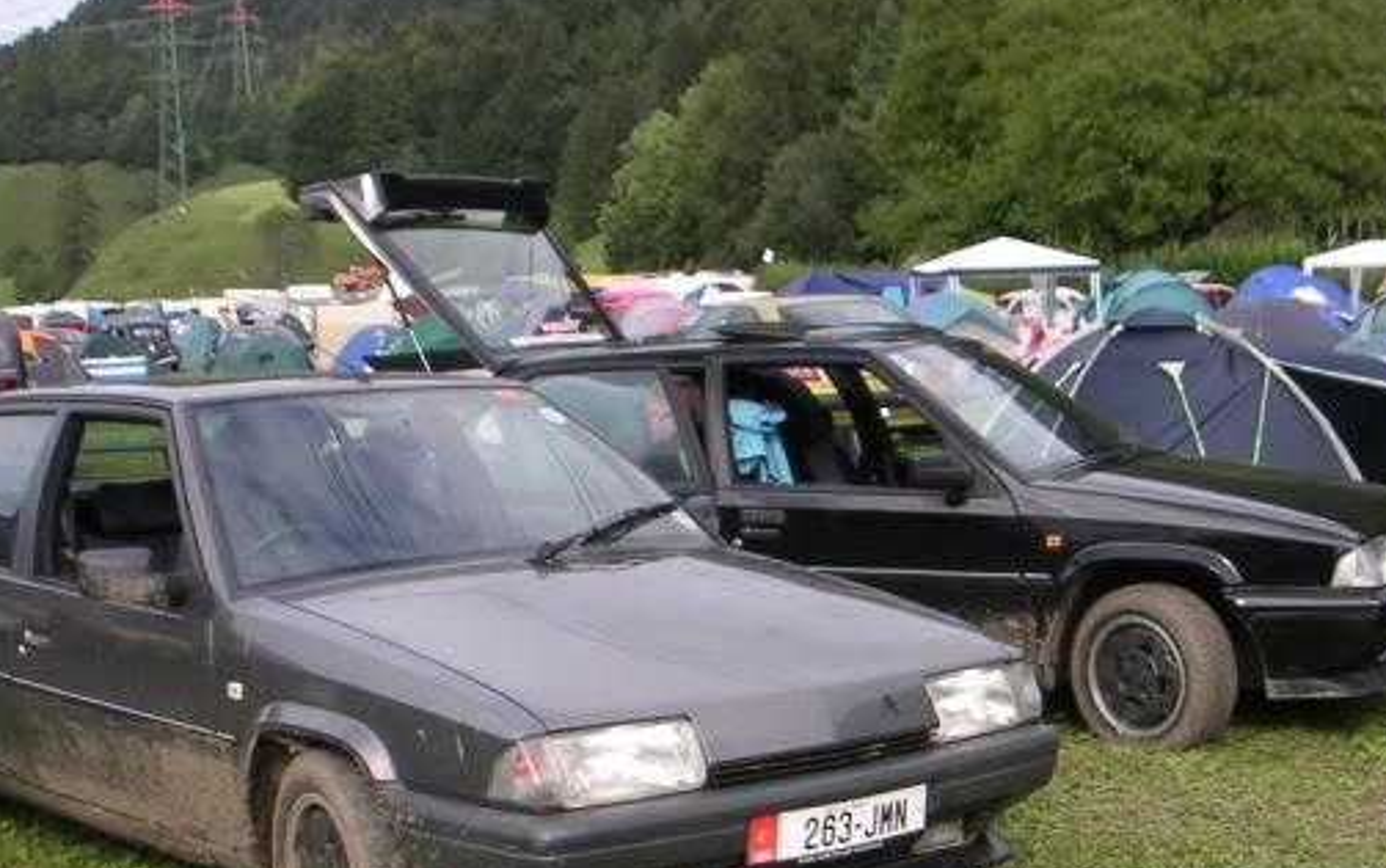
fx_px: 2419
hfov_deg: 31.9
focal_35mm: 64
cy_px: 587
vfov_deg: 20.3
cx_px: 810
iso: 50
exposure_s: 1/350
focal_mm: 6
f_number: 2.8
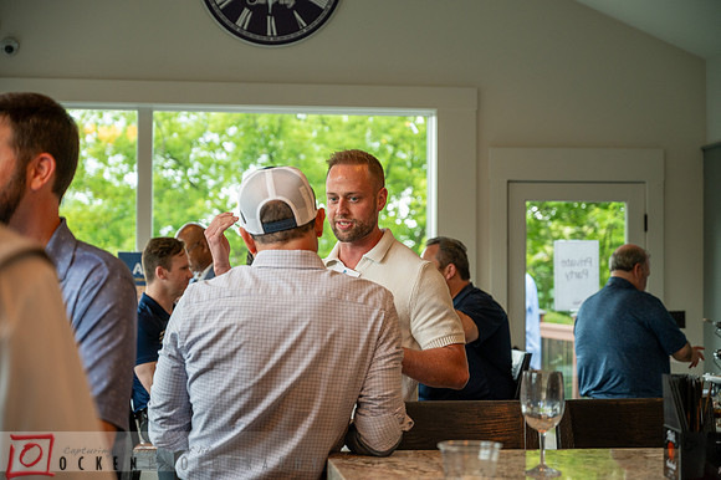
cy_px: 240
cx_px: 360
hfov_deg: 28.9
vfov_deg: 19.4
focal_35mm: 70
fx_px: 1401
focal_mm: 70
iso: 640
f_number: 4
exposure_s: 1/80
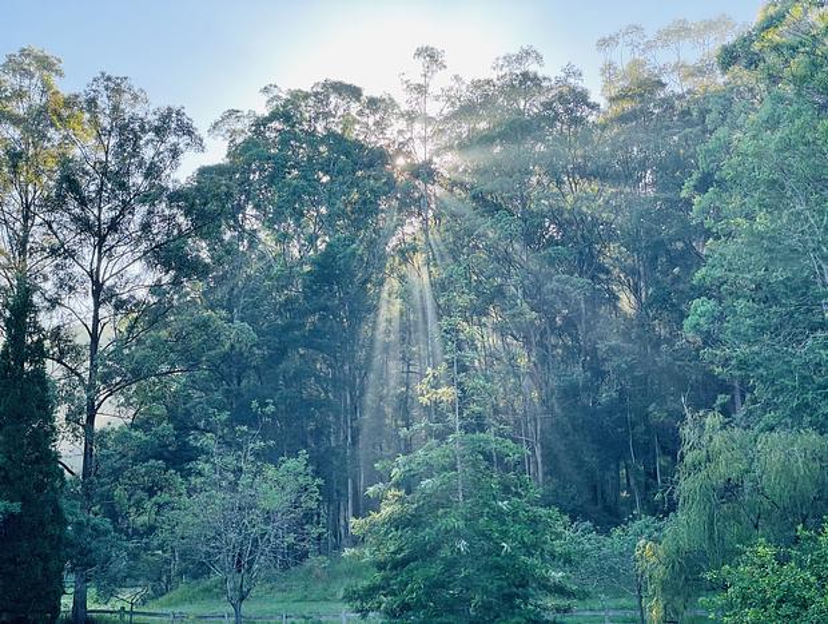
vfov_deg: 28.1
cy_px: 312
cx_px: 414
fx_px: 1246
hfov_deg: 36.8
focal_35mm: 52
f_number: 2
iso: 25
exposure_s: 1/347
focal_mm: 6
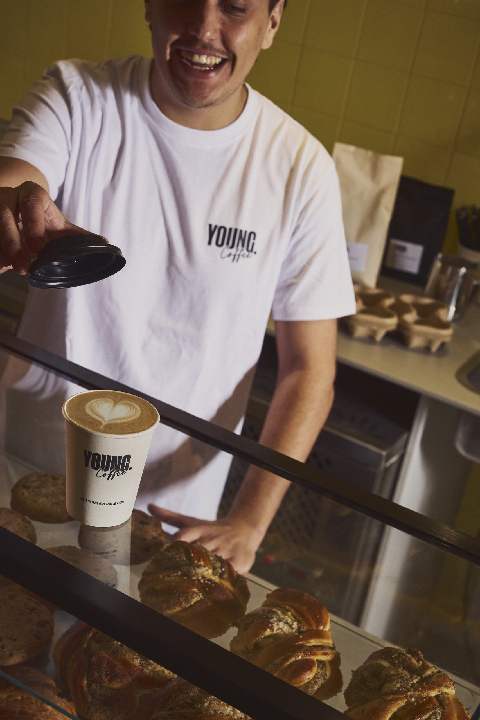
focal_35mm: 50
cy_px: 360
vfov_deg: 39.6
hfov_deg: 27.0
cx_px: 240
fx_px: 1000
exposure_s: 1/80
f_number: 7.1
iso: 200
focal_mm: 50
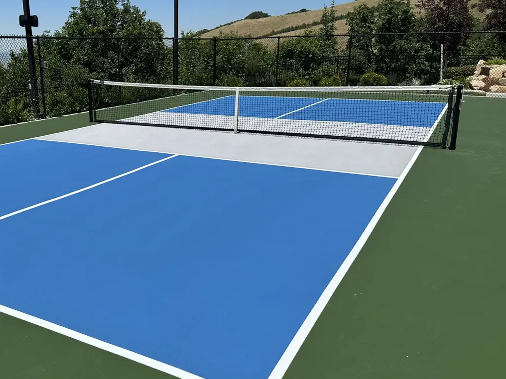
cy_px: 179
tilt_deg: -15.5
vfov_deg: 41.8
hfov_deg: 52.6
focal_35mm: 34
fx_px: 497
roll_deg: +0.6
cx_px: 158
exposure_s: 1/7042
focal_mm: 6.86
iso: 80
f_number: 1.78
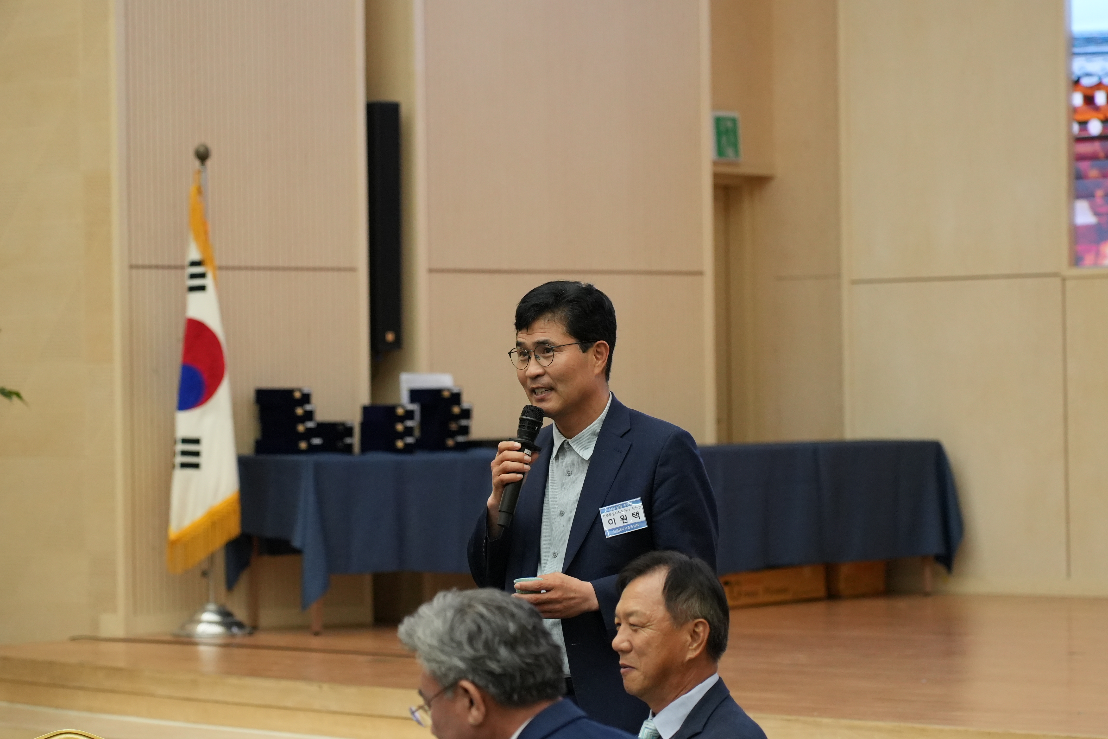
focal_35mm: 112
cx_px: 554
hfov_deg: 18.3
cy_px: 370
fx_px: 3447
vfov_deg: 12.2
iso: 3200
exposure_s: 1/1000
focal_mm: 75
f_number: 2.8
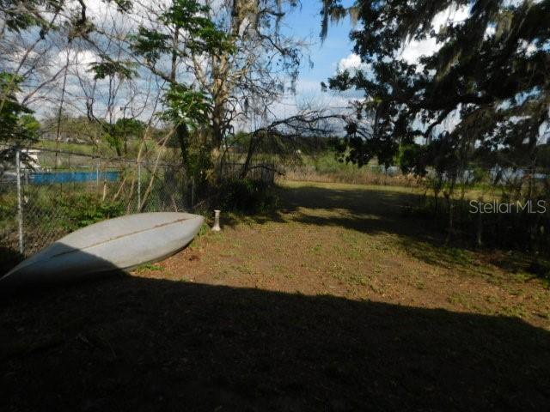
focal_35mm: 23
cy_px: 206
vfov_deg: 58.9
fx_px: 365
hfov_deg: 73.9
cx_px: 275
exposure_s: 1/500
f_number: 6
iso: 125
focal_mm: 4
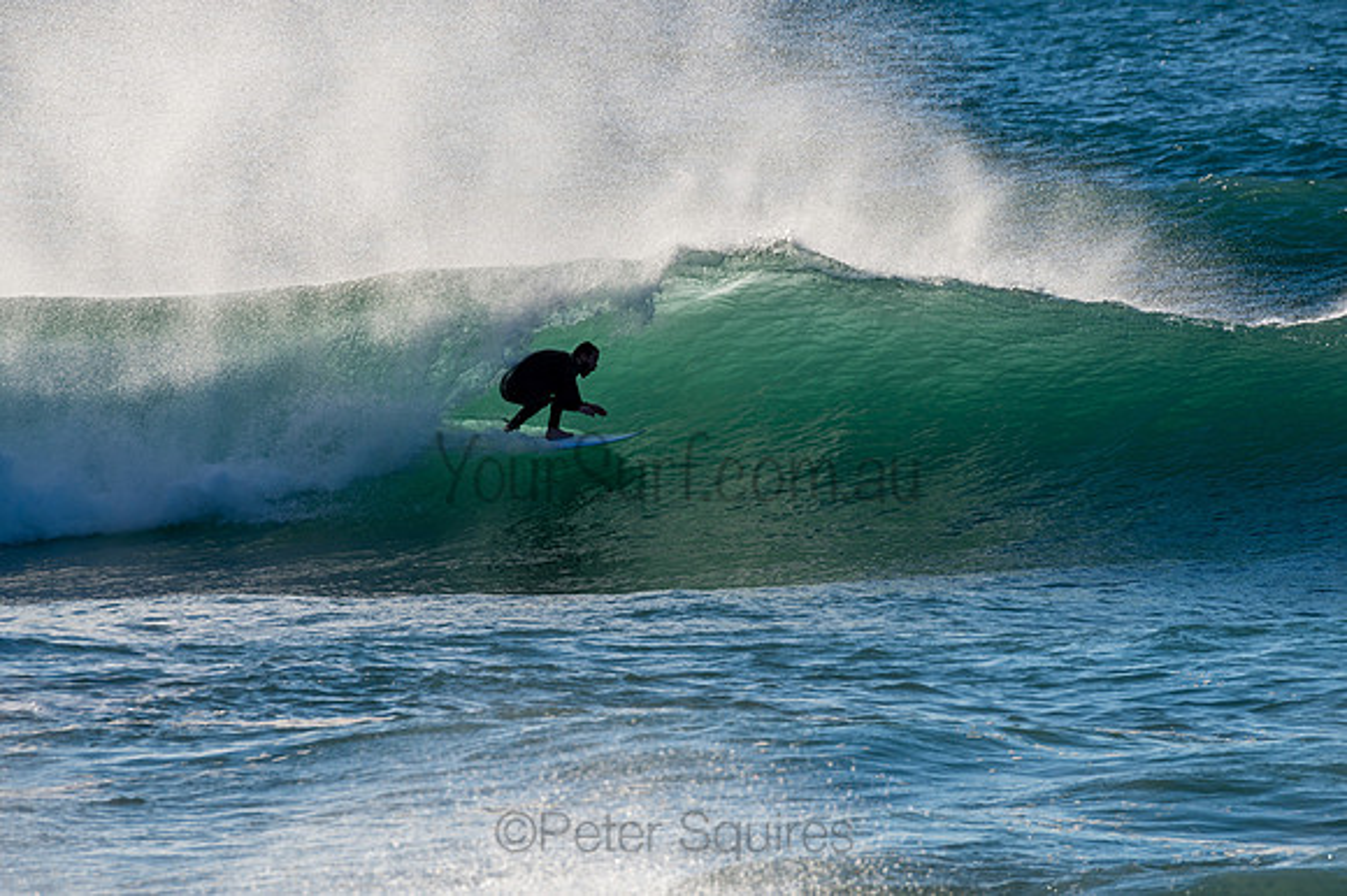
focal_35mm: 613
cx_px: 674
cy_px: 448
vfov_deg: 2.2
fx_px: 22913
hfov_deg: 3.4
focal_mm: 500
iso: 64
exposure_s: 1/320
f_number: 10
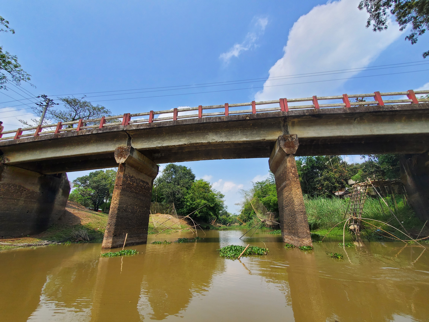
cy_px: 161
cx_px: 214
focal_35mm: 13
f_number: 2.2
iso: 50
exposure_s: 1/931
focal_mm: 1.8
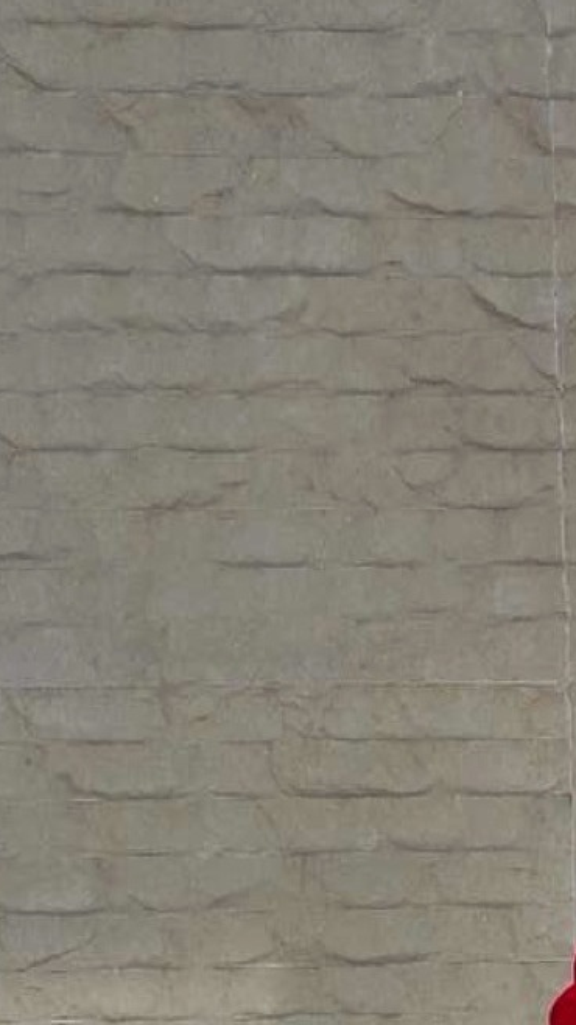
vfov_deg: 14.8
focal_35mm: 140
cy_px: 1256
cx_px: 926
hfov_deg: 8.4
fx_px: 3802
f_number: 13
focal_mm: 30
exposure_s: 1/125
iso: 400
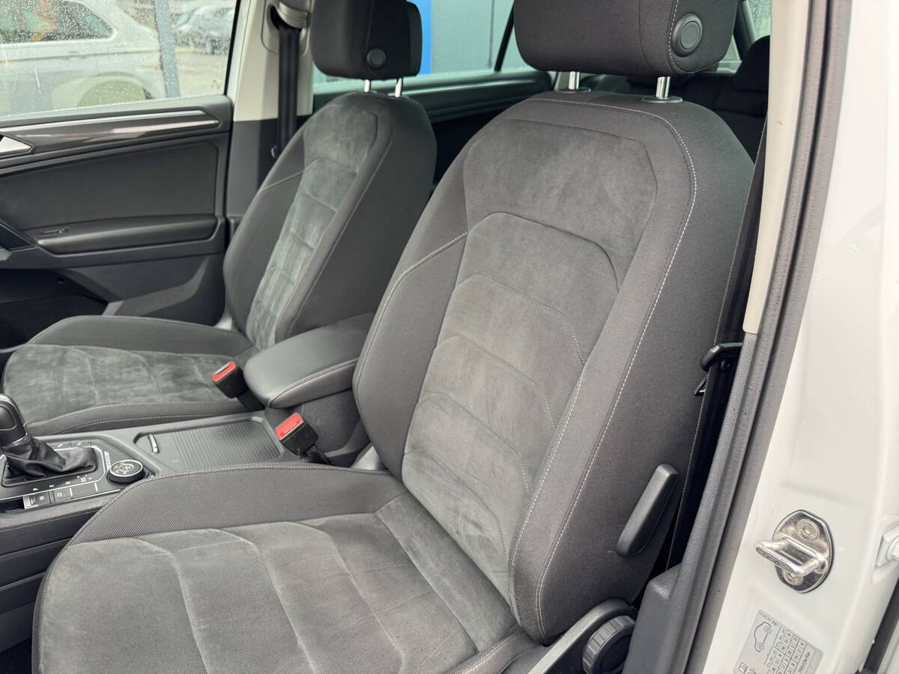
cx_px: 450
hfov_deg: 71.6
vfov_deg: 56.8
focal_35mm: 24
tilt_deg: -24.5
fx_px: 623
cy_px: 337
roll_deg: -2.3
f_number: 1.78
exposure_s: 1/75
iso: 200
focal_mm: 6.76
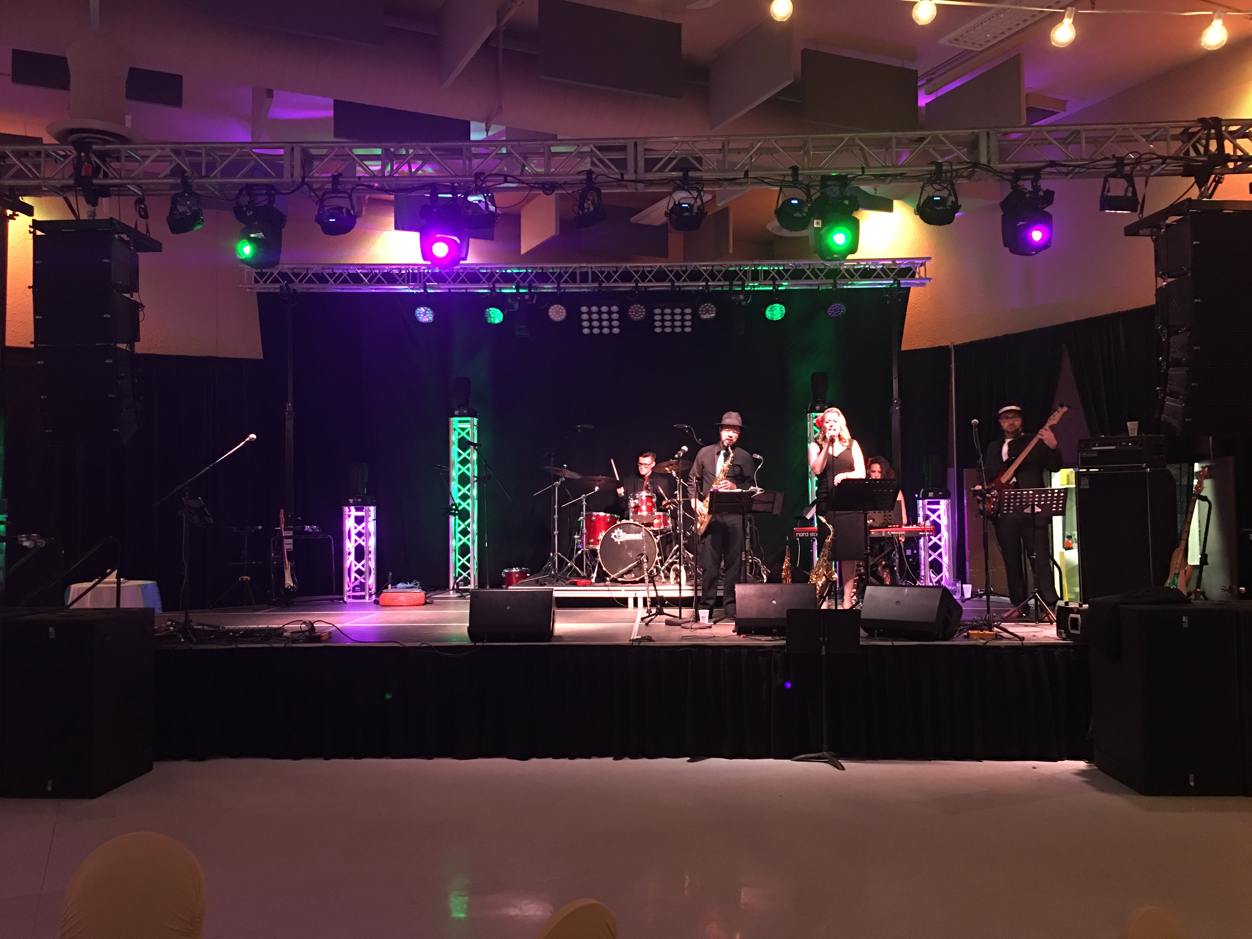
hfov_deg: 61.7
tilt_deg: +2.7
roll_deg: +0.1
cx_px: 626
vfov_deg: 48.2
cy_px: 470
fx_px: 1049
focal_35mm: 29
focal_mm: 4.15
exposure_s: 1/4
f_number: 2.2
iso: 80
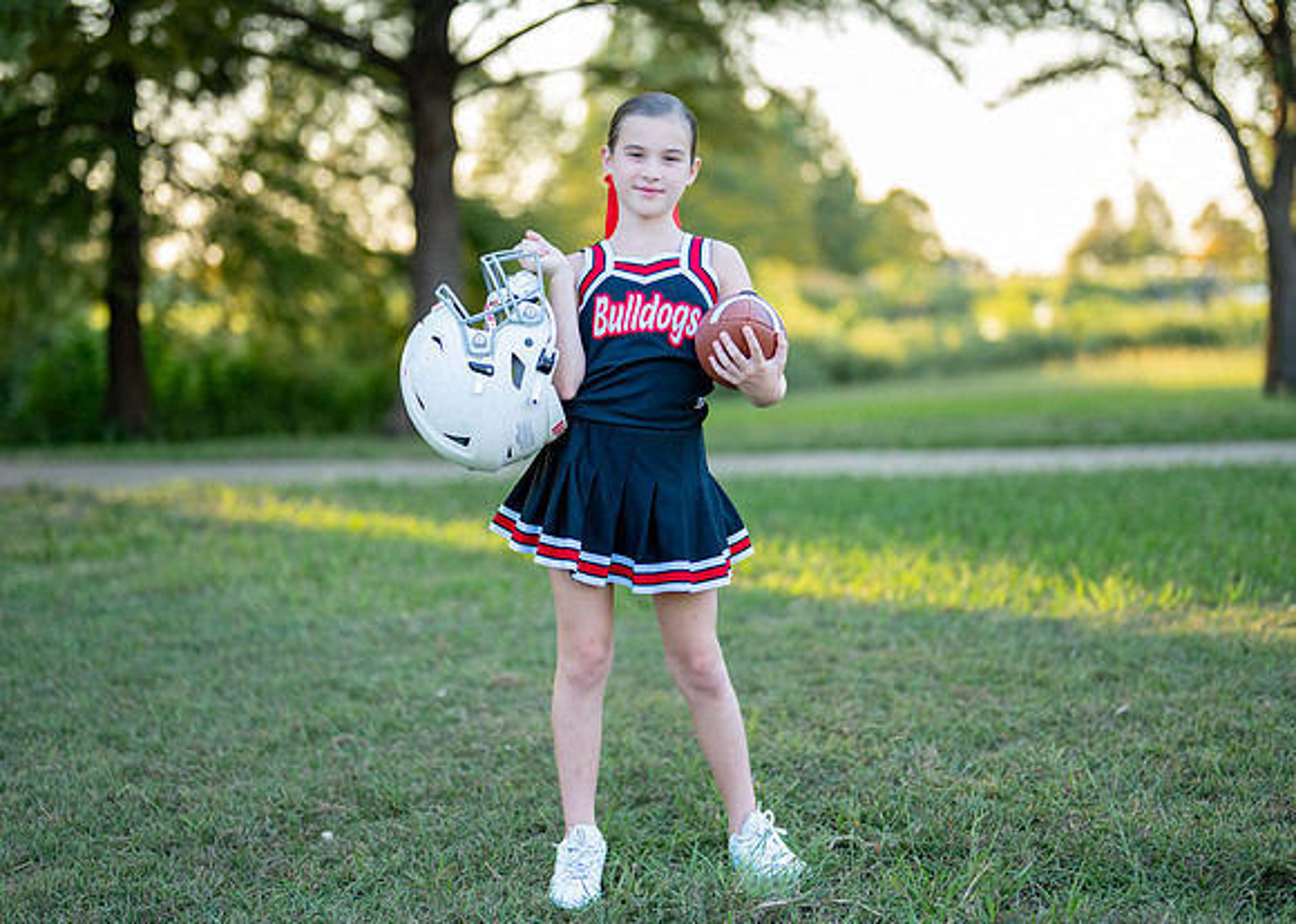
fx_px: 2241
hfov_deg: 32.3
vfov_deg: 23.3
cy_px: 422
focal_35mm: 61
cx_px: 632
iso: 200
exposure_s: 1/1000
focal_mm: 50
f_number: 1.2
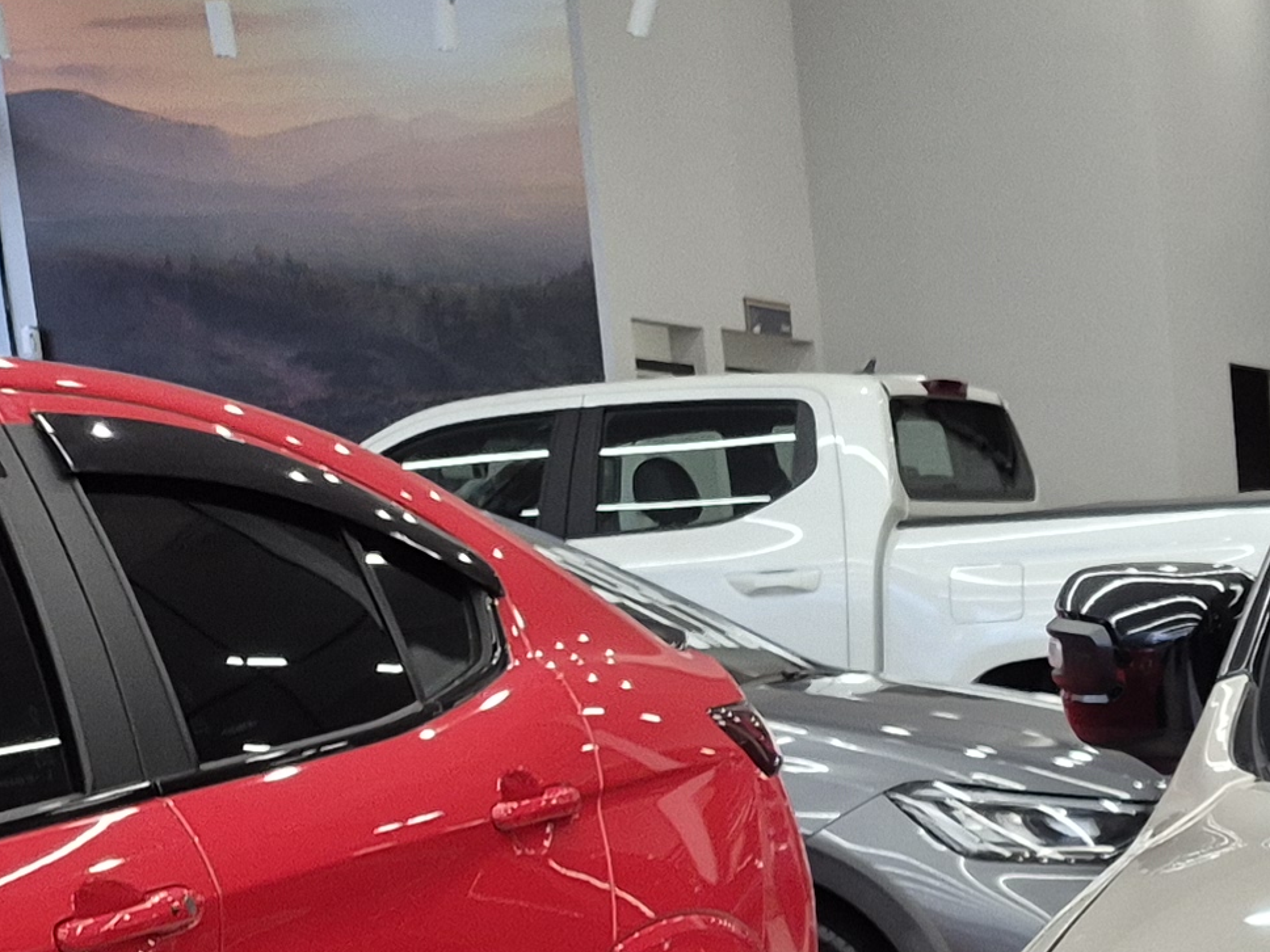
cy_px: 1218
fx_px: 3485
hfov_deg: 17.4
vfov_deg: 14.9
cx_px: 2179
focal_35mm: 95
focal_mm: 5.4
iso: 125
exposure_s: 1/120
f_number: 1.8
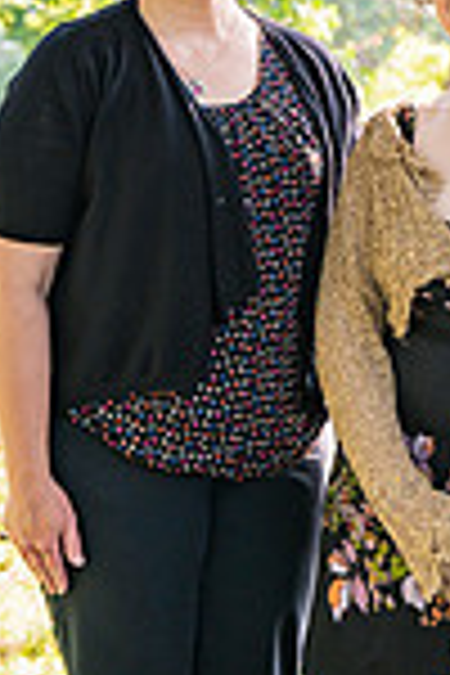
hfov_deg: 9.4
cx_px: 493
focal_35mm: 144
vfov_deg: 14.2
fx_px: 2700
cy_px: 234
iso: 250
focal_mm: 48
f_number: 4.5
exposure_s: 1/160
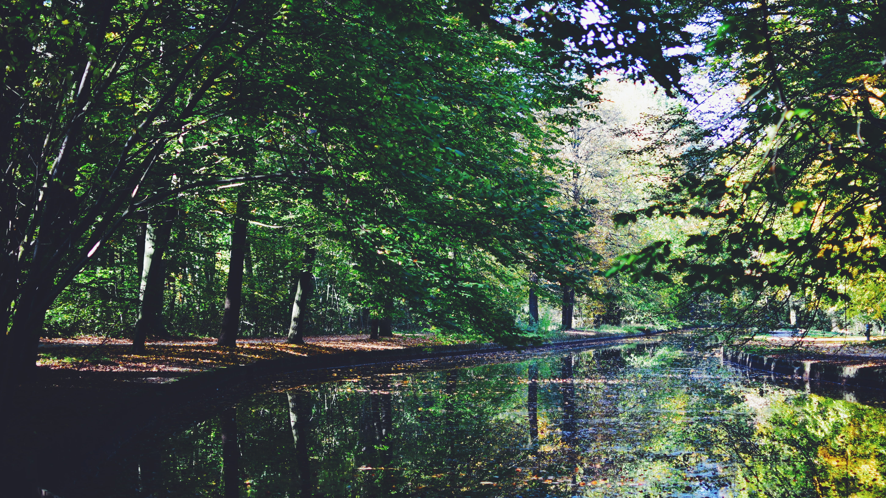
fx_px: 1328
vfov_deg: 21.2
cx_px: 454
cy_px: 215
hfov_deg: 36.9
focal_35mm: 57
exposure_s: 1/200
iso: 100
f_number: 1.8
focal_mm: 35
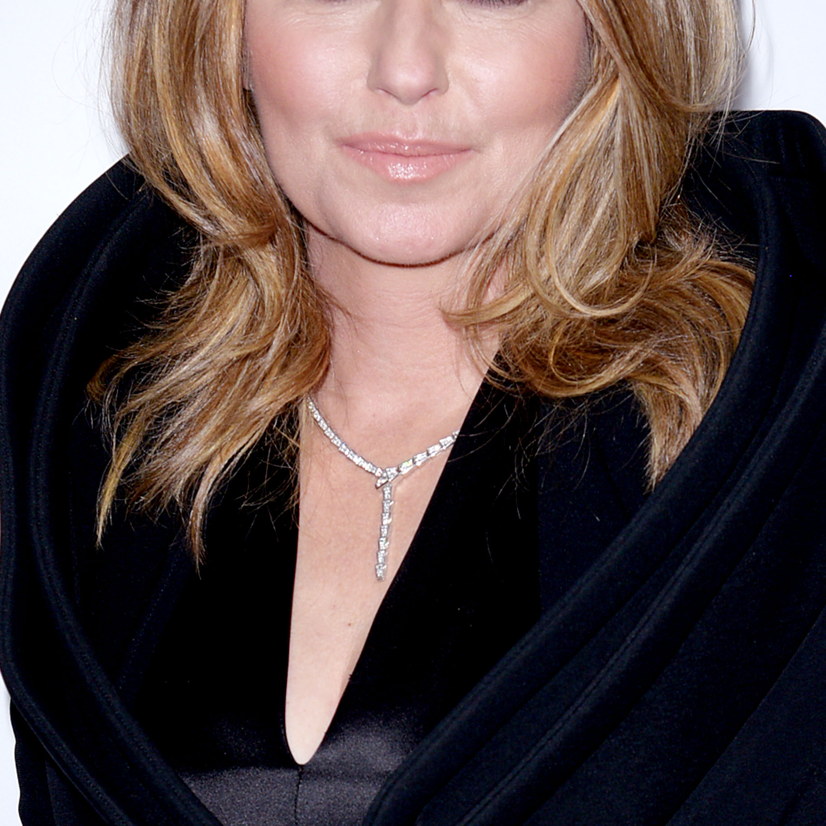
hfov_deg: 20.2
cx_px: 451
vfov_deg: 20.1
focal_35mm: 86
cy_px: 278
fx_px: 2322
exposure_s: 1/100
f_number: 6.3
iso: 200
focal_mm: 52
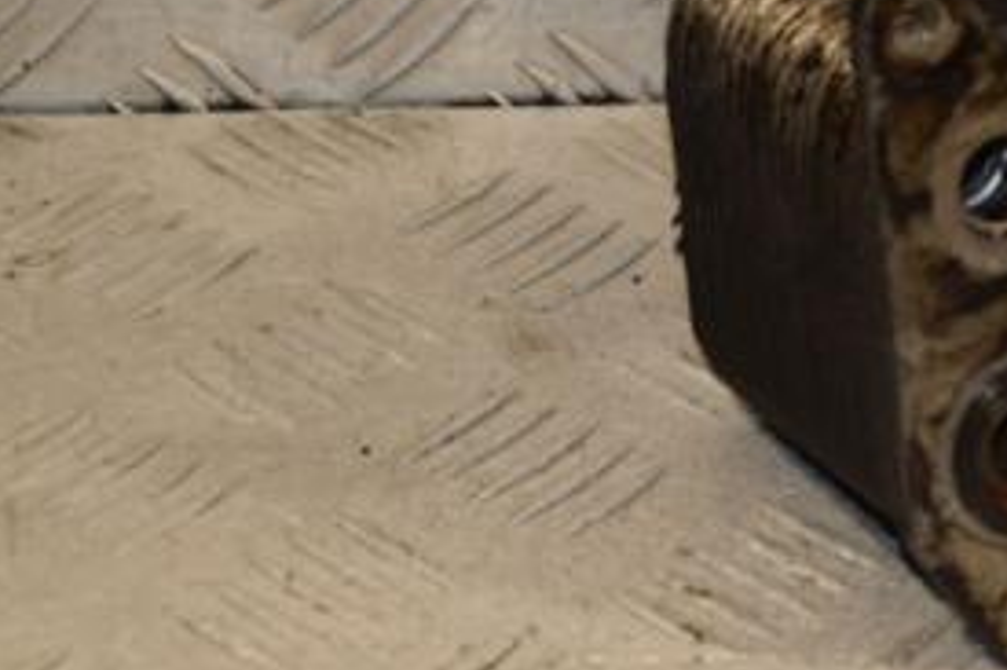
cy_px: 88
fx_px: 6038
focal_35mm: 216
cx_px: 1084
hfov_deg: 9.4
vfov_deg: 6.3
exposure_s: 1/200
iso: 800
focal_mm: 66
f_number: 6.3
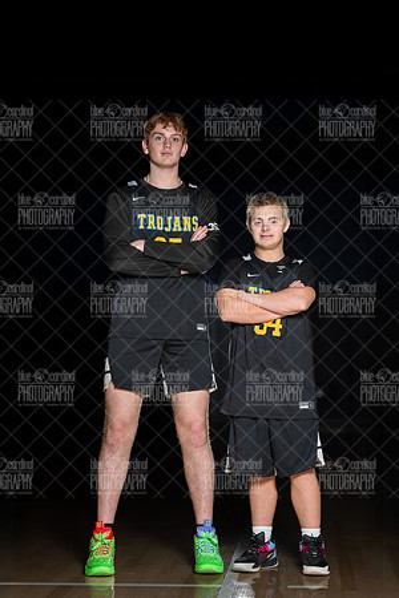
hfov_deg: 16.1
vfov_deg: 23.9
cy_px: 299
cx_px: 200
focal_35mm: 85
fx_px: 1413
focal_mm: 85
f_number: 1.8
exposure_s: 1/200
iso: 125
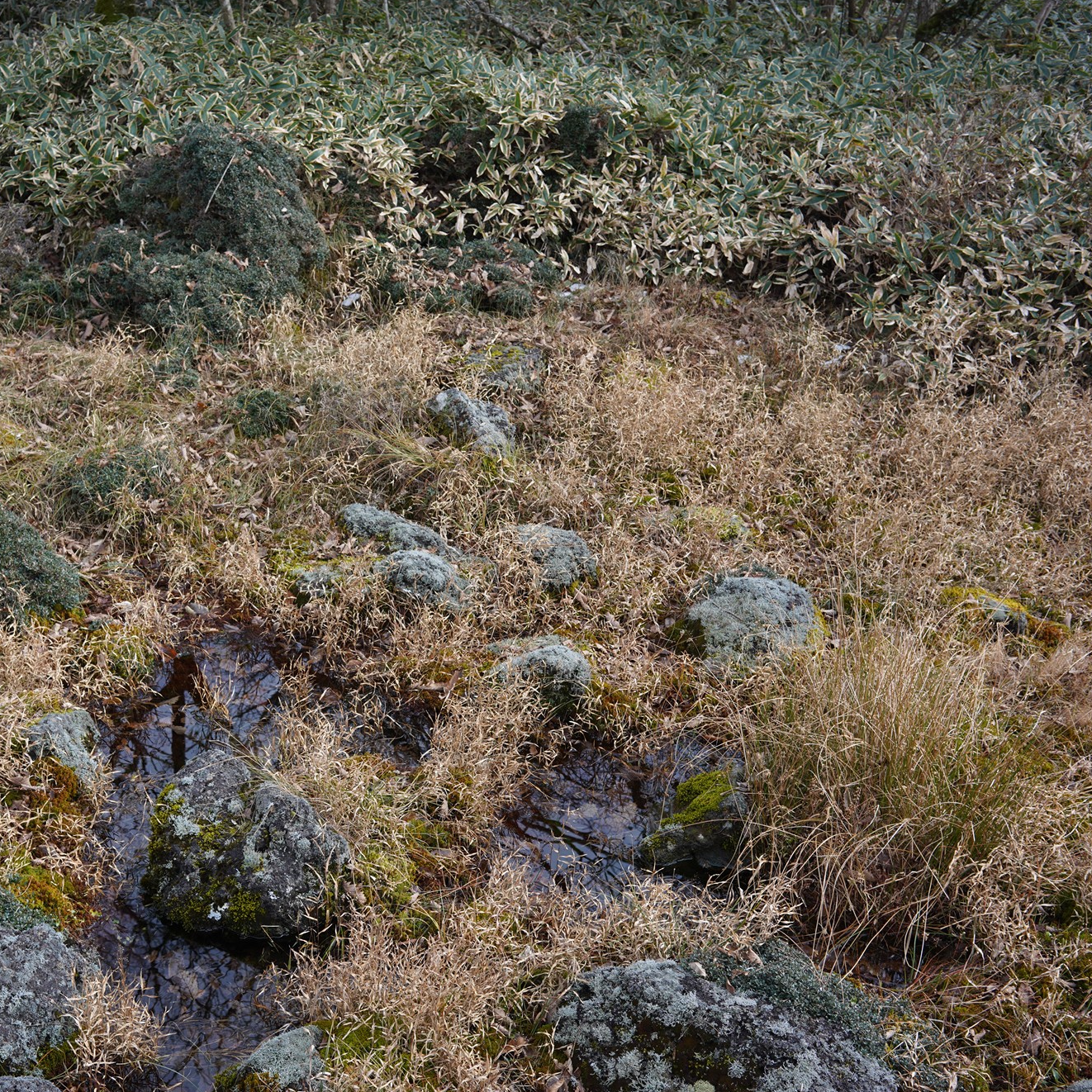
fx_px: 1606
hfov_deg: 37.0
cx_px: 336
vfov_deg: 37.6
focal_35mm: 45
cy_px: 549
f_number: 5.6
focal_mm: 35
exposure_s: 1/100
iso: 100
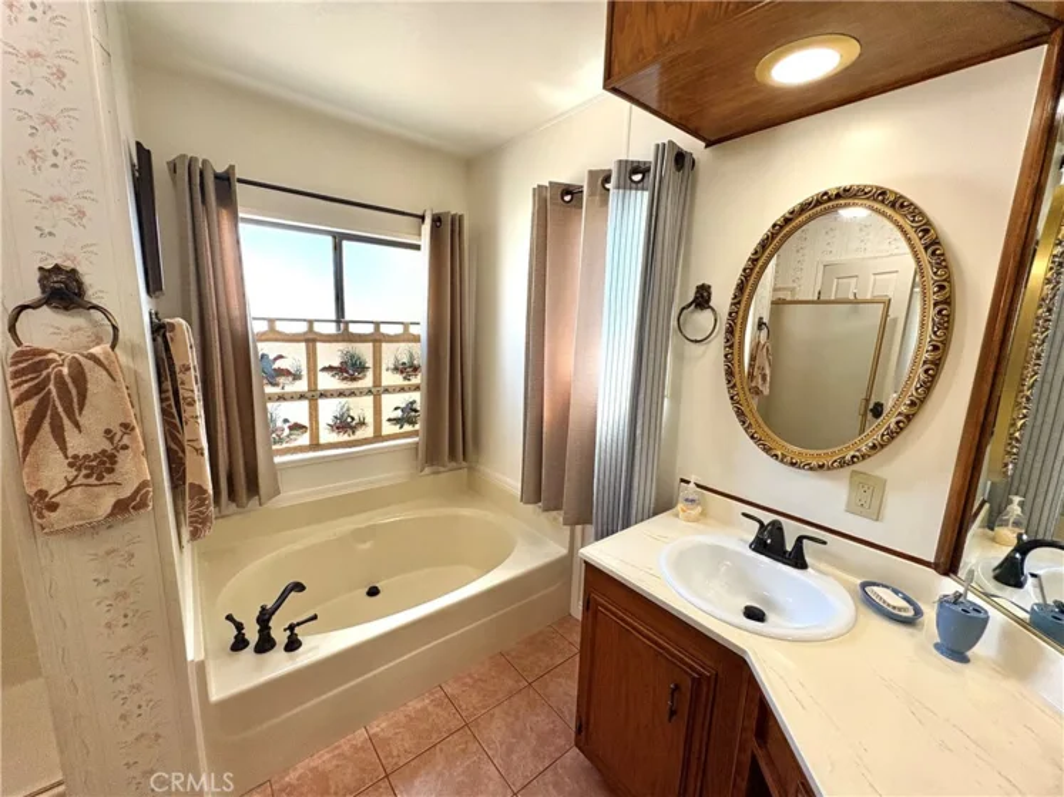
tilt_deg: -9.6
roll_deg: -1.8
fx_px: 430
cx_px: 532
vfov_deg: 85.7
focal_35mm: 14
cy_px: 398
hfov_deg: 102.1
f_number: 2.2
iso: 200
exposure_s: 1/120
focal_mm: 2.22
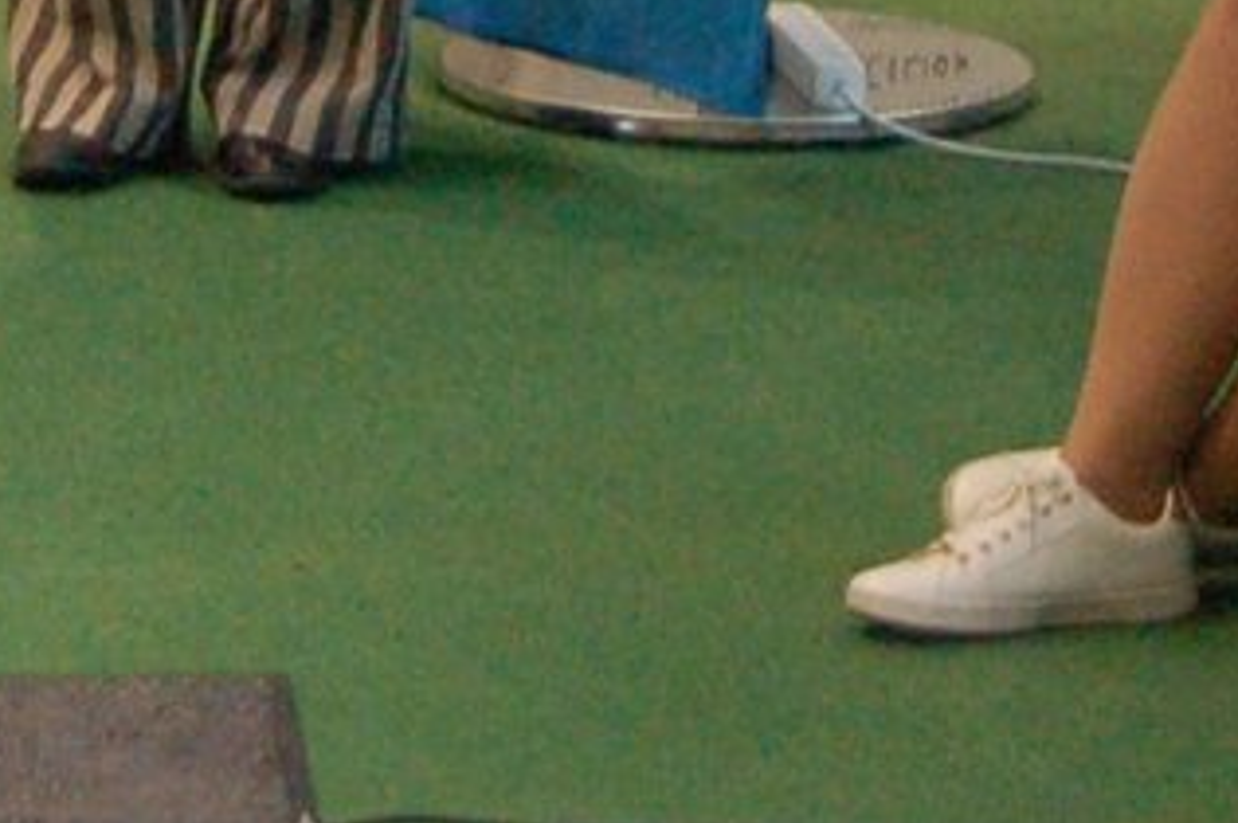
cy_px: -1423
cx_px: 729
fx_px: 9791
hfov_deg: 7.2
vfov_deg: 4.6
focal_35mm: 285
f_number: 3.5
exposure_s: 1/125
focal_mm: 30
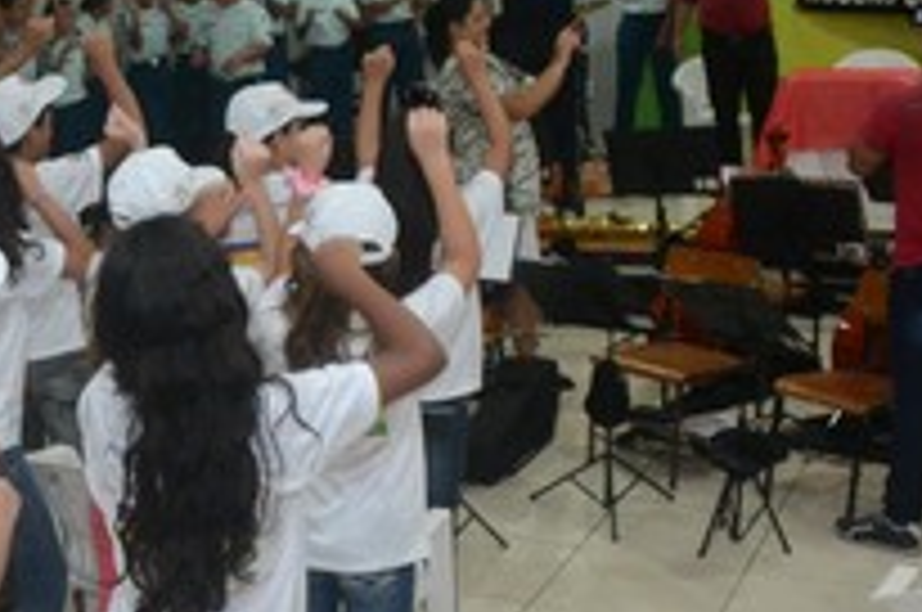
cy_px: 320
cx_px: 112
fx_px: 1688
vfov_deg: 20.5
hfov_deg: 29.4
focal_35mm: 66
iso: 1600
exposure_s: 1/100
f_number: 3.5
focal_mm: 20
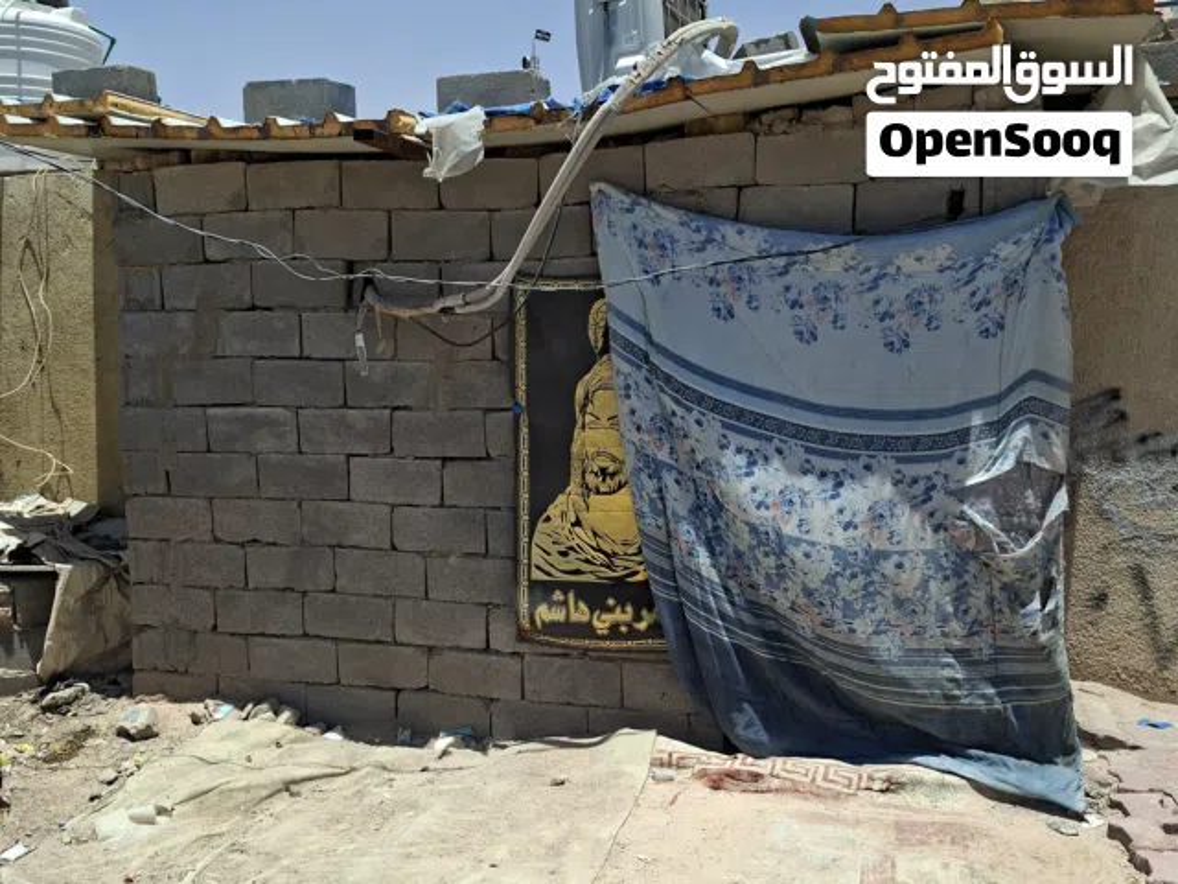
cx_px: 589
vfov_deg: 58.9
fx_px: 783
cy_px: 442
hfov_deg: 73.9
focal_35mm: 23
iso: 50
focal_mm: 5.54
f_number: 1.8
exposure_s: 1/1681
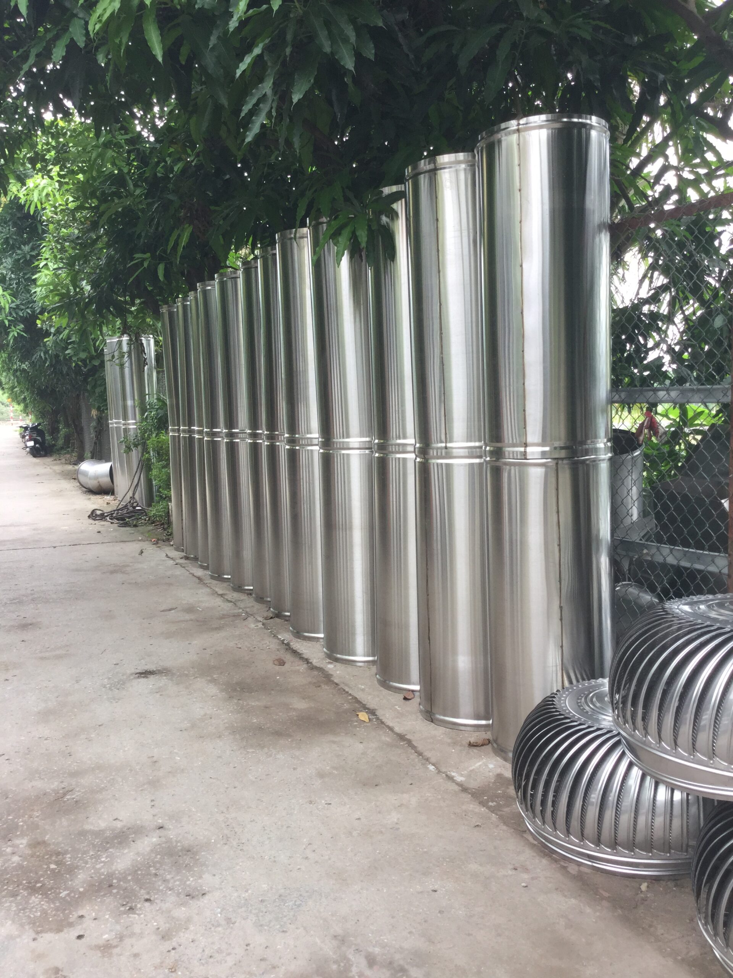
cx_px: 366
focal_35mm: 31
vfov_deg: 58.4
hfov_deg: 45.4
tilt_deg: -5.8
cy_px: 489
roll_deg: +1.0
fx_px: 875
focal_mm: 3.3
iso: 32
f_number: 2.4
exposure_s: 1/100
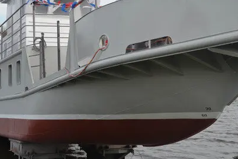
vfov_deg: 21.5
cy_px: 55
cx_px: 119
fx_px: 416
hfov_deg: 31.9
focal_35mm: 63
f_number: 6.3
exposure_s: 1/160
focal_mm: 26
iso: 100
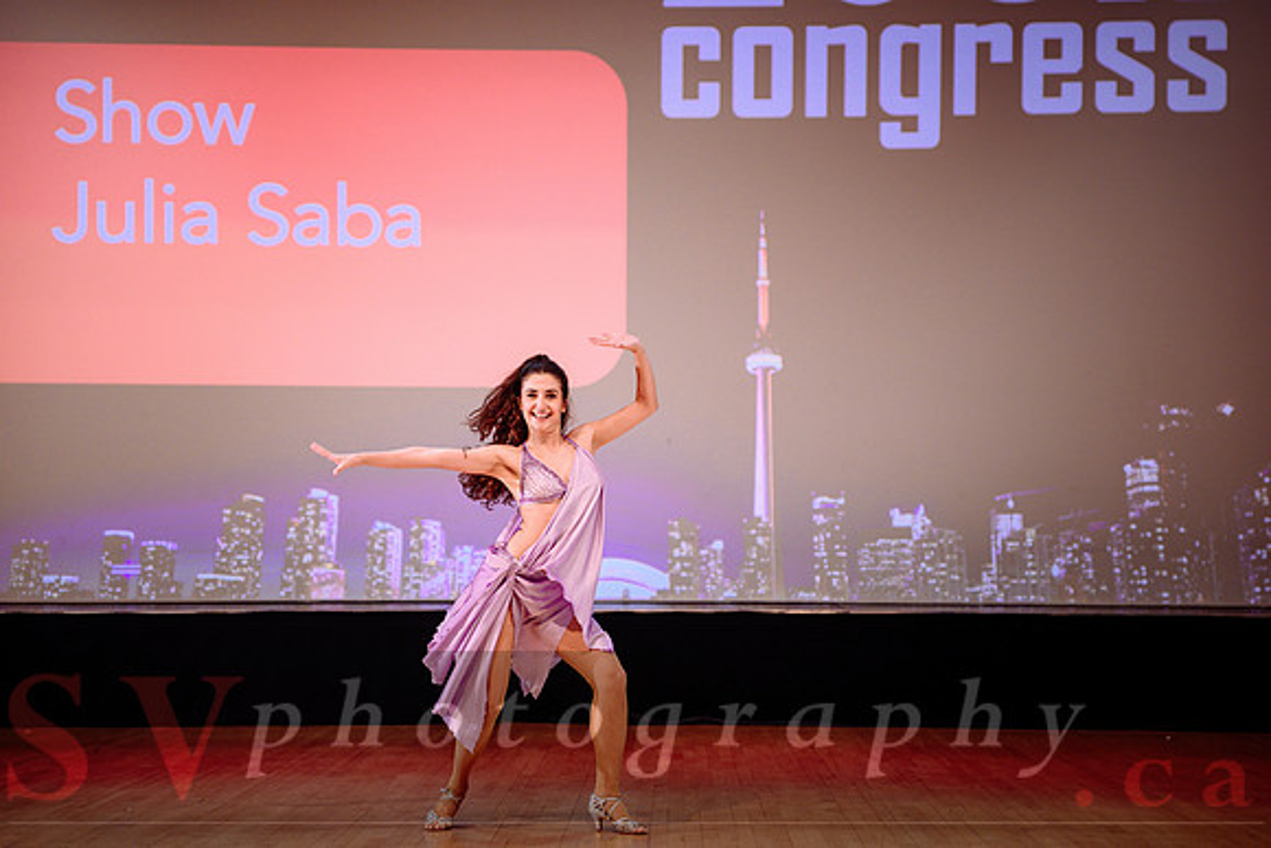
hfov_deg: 28.5
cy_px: 436
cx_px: 612
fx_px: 2501
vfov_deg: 19.2
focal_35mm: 71
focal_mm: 66
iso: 1000
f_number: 2
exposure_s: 1/500
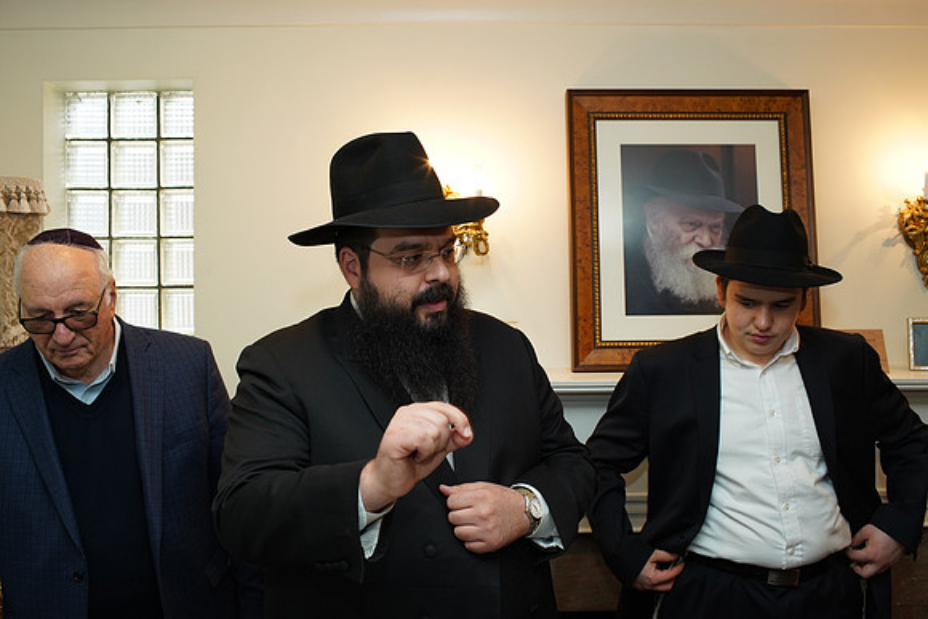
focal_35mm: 35
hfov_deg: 54.4
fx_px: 902
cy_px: 310
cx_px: 464
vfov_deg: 37.9
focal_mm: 35
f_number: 5.6
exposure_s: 1/125
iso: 1250
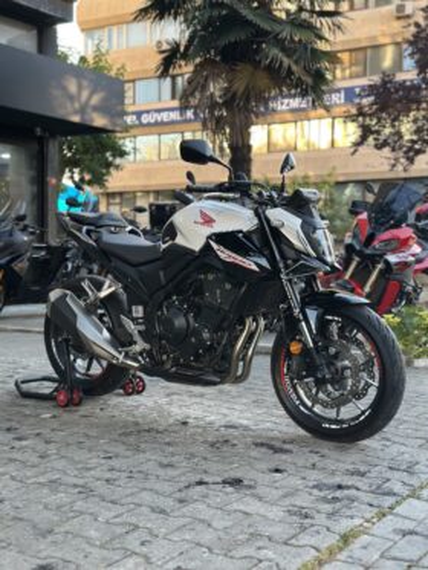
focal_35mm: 48
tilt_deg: -1.7
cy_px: 285
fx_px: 791
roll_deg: -1.4
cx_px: 214
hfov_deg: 30.3
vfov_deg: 39.6
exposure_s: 1/171
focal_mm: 6.86
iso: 80
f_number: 1.78
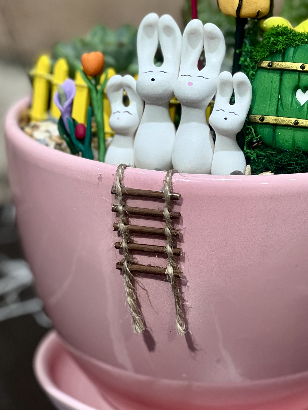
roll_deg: -0.3
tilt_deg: -13.1
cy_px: 93
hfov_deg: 9.1
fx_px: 1922
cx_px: 258
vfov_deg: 12.2
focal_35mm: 162
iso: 125
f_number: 2.8
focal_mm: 9
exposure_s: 1/100
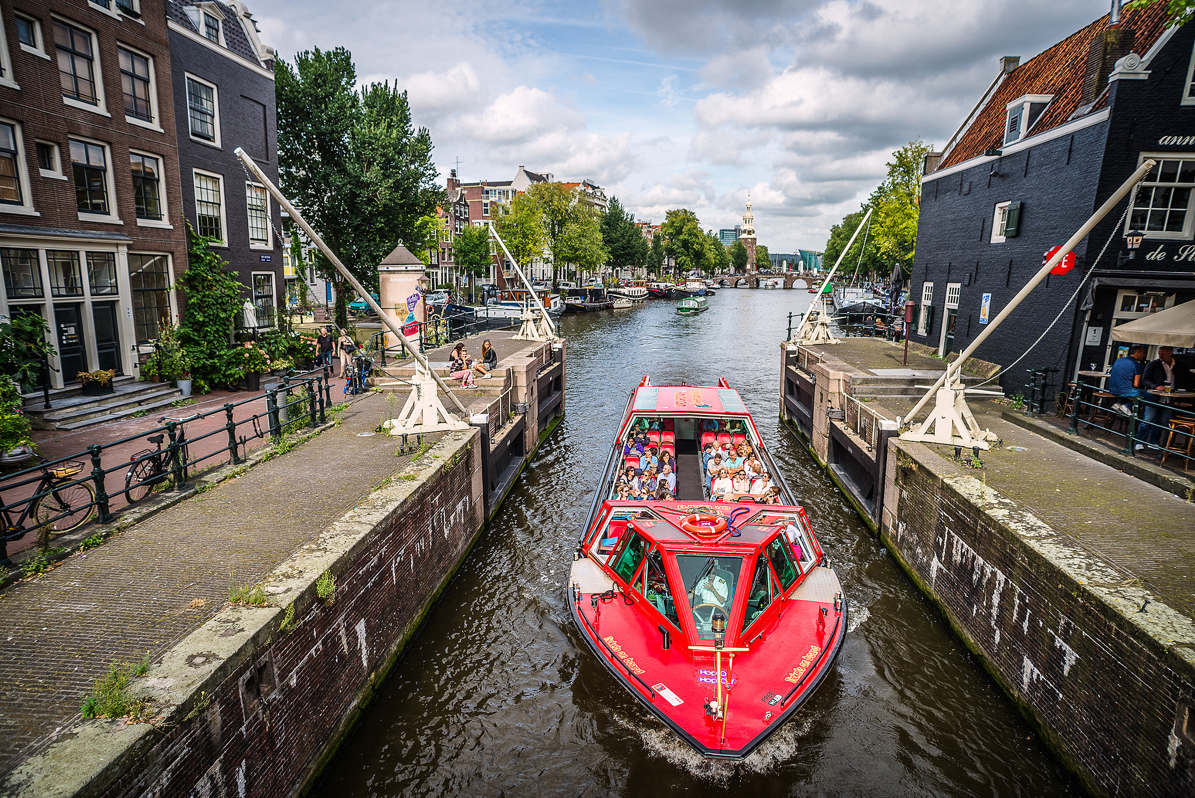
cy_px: 399
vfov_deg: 62.0
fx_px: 664
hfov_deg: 84.0
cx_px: 598
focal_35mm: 20
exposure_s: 1/640
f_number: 5.6
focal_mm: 20
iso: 250
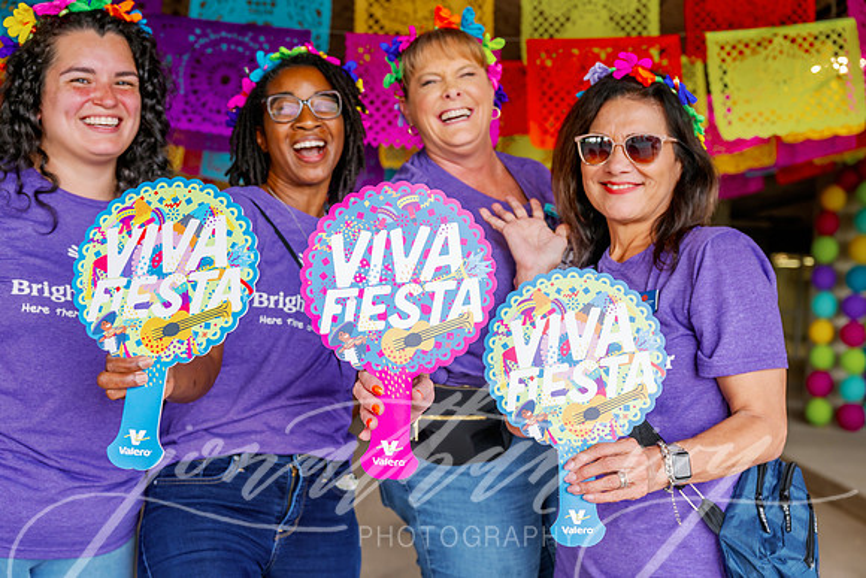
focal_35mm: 46
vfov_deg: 29.3
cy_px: 289
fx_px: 1107
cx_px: 433
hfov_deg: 42.7
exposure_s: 1/100
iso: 320
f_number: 4.5
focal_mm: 46
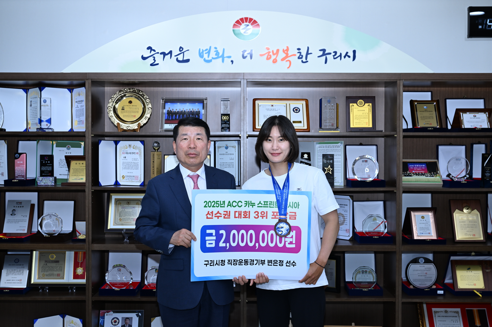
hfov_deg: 43.6
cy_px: 164
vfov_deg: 29.8
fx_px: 615
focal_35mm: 45
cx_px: 246
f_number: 5.6
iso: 500
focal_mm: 45
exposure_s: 1/125
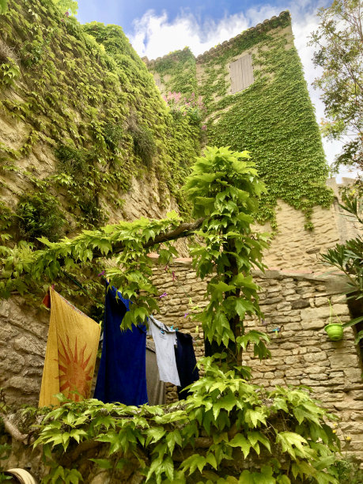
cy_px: 242
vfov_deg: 63.4
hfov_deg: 49.7
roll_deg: -3.1
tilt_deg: +30.3
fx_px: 391
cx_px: 182
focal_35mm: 28
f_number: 1.8
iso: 20
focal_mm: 4
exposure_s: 1/2288
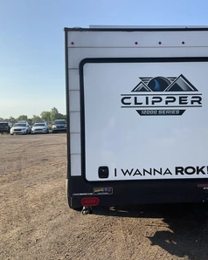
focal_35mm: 38
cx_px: 135
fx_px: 293
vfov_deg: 48.0
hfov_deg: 38.8
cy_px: 130
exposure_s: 1/1015
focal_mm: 3
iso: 25
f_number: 1.8
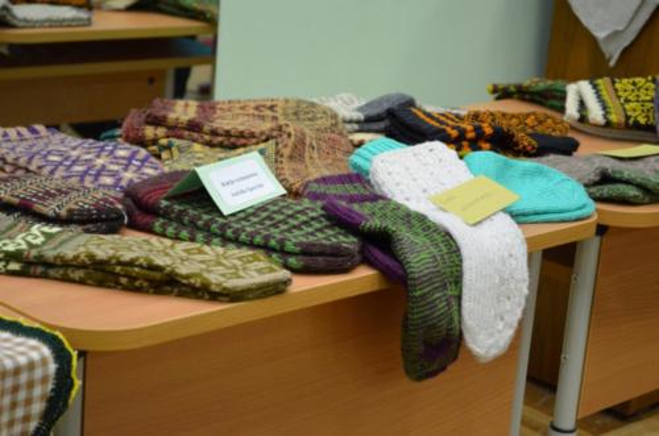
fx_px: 1507
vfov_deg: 16.5
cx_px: 330
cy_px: 218
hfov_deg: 24.7
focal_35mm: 82
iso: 1800
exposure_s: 1/60
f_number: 5.6
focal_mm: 55
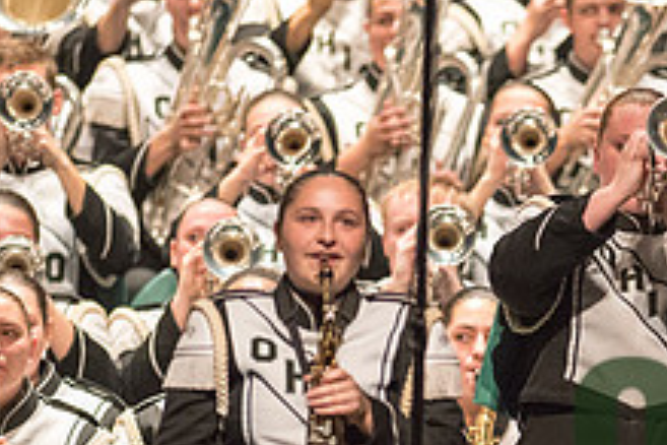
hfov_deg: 2.6
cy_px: 501
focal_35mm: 794
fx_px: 14710
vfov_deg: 1.7
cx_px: 804
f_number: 2.8
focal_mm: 300
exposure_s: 1/500
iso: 4000
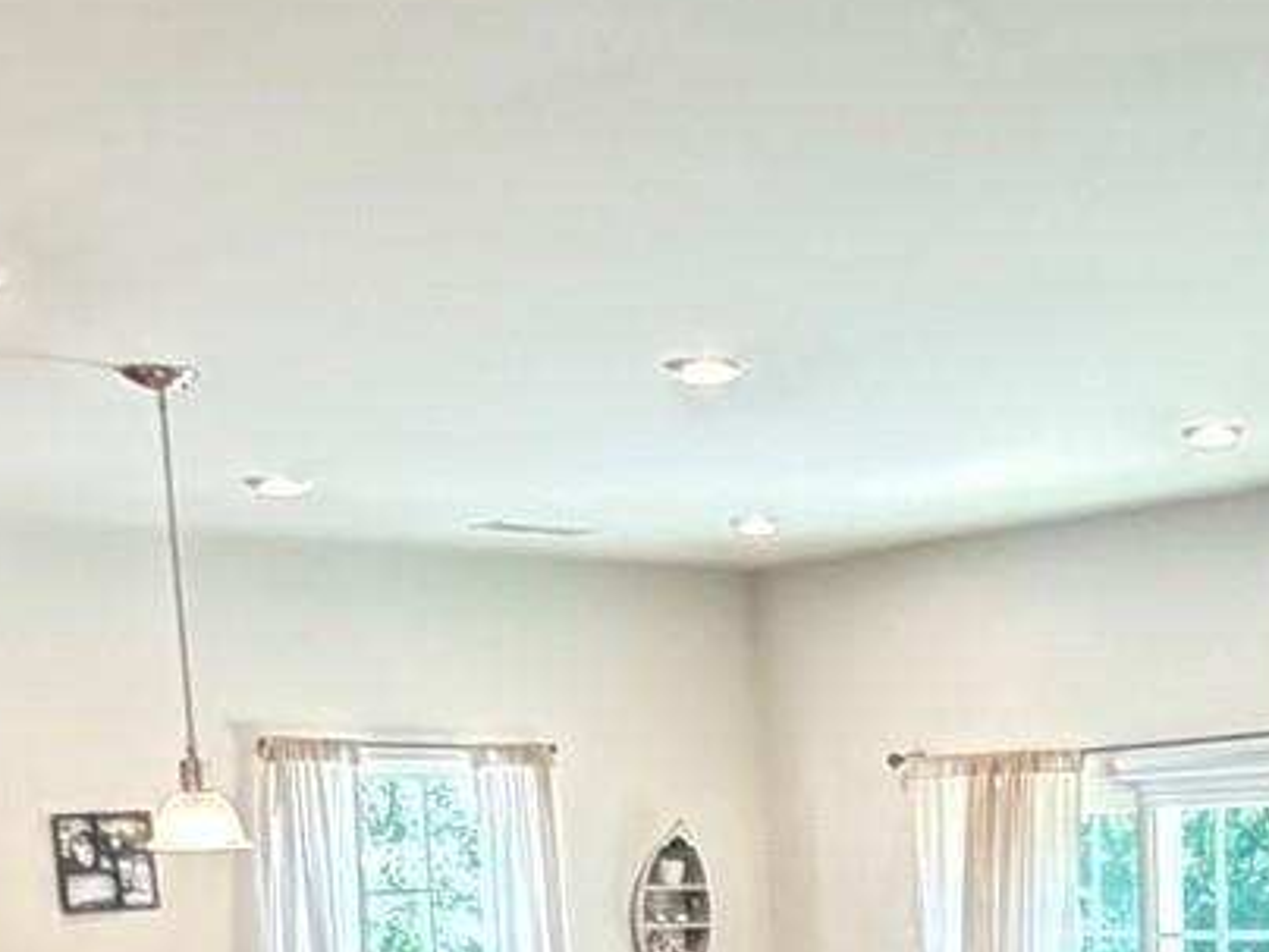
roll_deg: +2.4
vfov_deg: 19.1
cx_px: 1156
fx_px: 2603
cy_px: 1260
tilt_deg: -8.7
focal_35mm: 71
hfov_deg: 26.4
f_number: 2.2
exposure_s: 1/60
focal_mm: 2.22
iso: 800
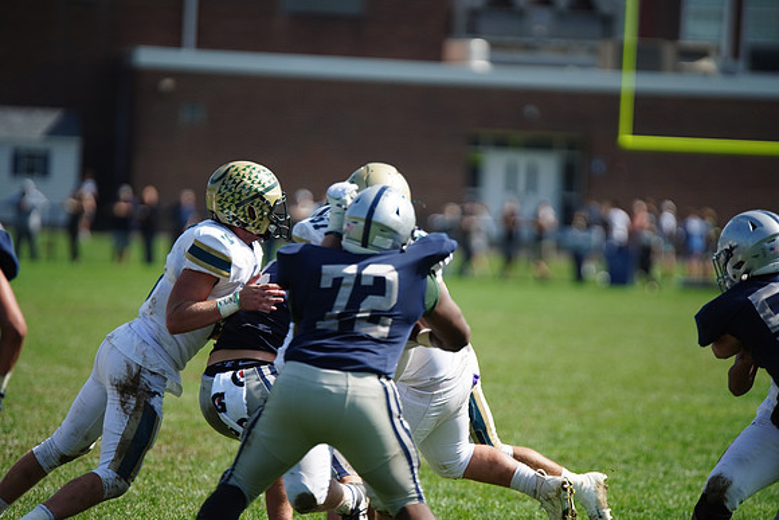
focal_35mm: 261
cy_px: 260
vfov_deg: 5.3
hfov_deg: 7.9
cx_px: 390
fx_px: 5649
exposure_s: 1/4000
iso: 400
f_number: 2.8
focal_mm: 261
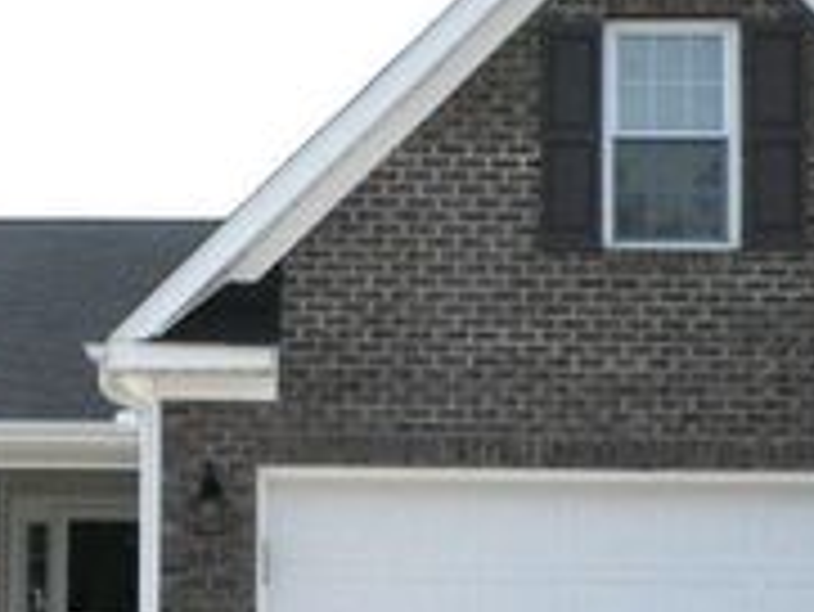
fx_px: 2141
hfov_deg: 21.4
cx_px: 270
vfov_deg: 15.8
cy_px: 677
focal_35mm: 91
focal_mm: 5.8
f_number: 8
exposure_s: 1/342
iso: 64
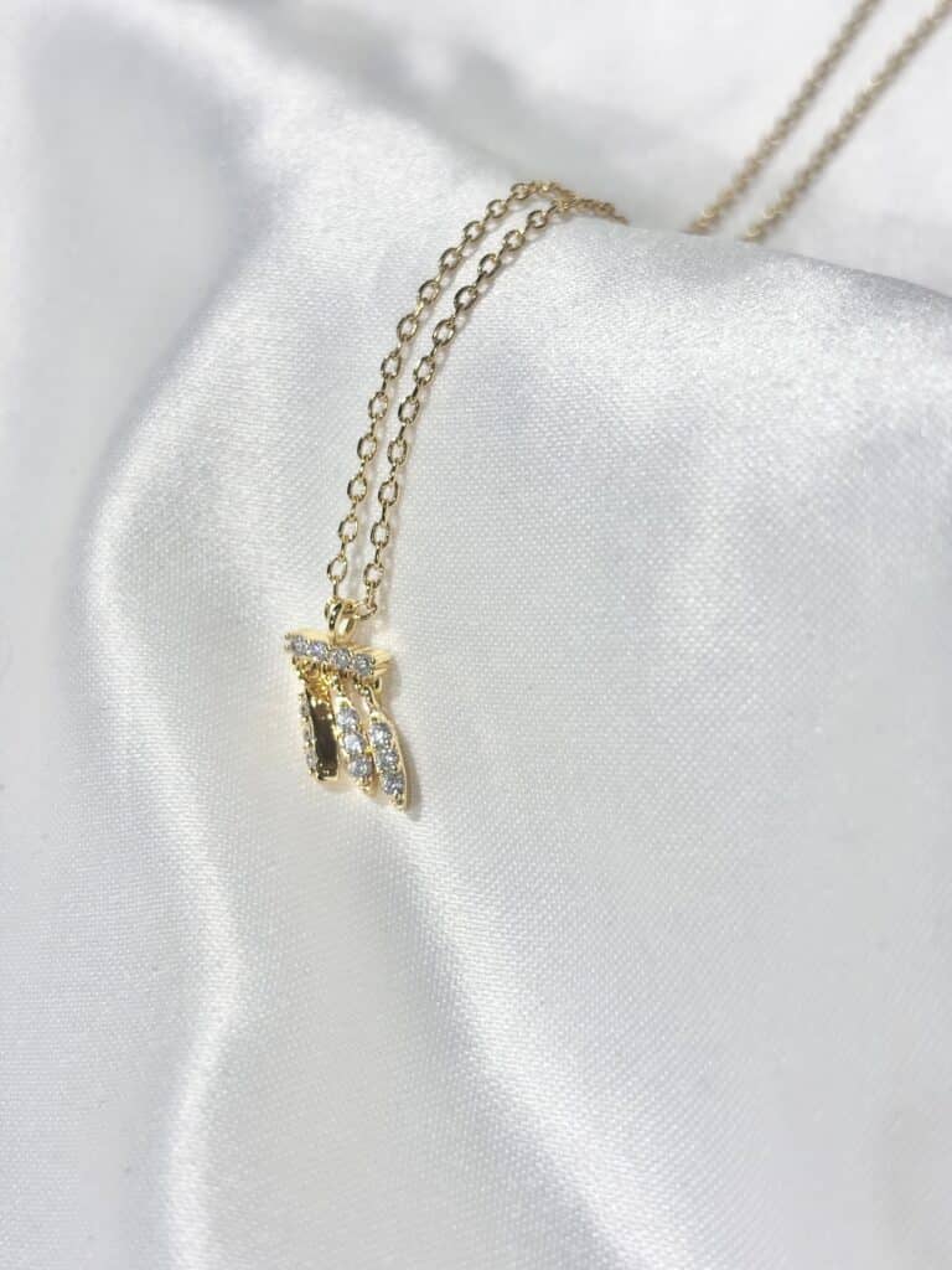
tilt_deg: -49.2
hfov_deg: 28.0
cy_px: 635
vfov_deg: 36.8
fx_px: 1907
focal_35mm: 52
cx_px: 476
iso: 32
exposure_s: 1/406
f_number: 1.6
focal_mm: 5.96
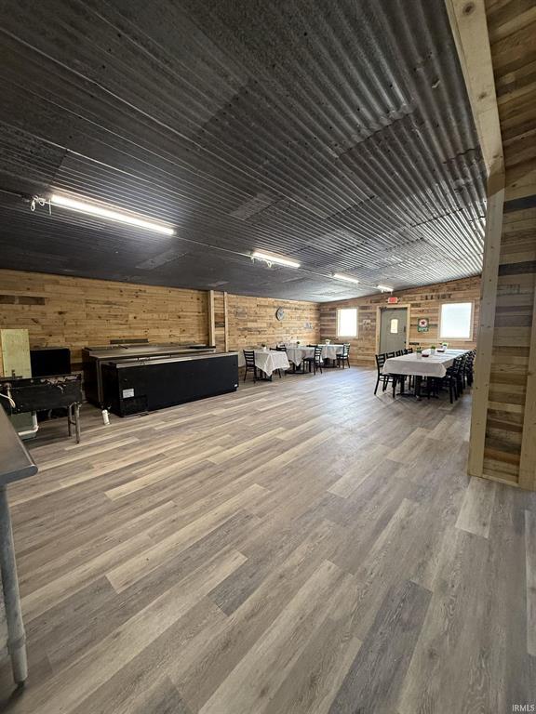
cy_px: 357
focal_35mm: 14
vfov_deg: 102.1
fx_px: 289
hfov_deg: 85.7
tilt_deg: -5.9
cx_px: 268
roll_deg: -0.6
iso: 400
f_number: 2.2
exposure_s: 1/120
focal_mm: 2.22
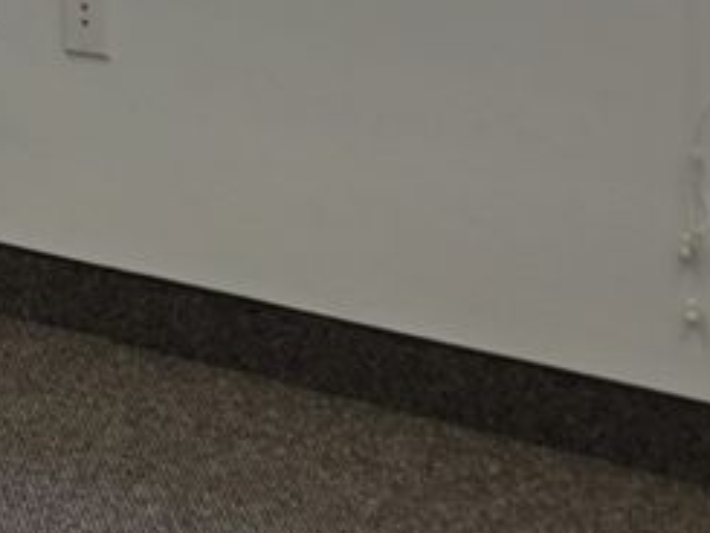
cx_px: -527
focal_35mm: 150
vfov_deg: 9.4
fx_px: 3078
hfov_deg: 12.2
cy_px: -466
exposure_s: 1/120
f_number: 1.7
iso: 25
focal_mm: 6.3
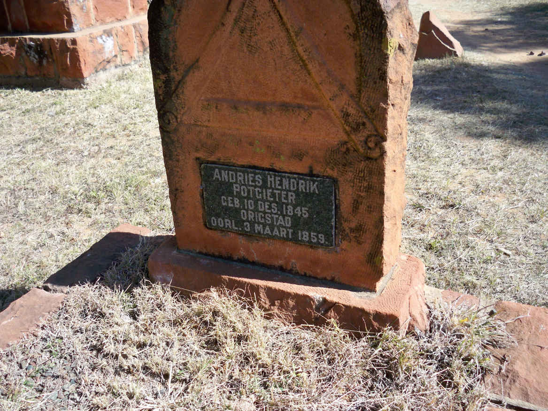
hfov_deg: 52.6
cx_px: 274
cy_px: 206
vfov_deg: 40.7
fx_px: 554
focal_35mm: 35
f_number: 3.1
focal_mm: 6.3
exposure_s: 1/640
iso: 100
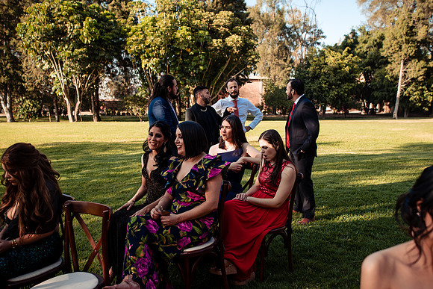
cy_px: 144
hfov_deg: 54.4
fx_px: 421
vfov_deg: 37.9
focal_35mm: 35
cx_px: 216
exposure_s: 1/320
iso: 125
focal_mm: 35
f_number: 4
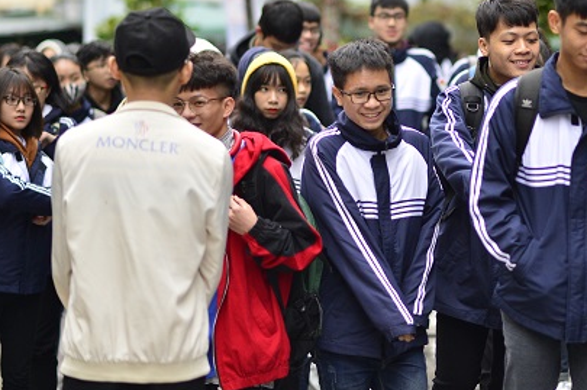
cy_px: 89
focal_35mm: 147
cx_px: 475
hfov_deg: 13.9
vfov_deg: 9.3
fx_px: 2394
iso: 1250
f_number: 2
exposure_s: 1/1600
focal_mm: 85
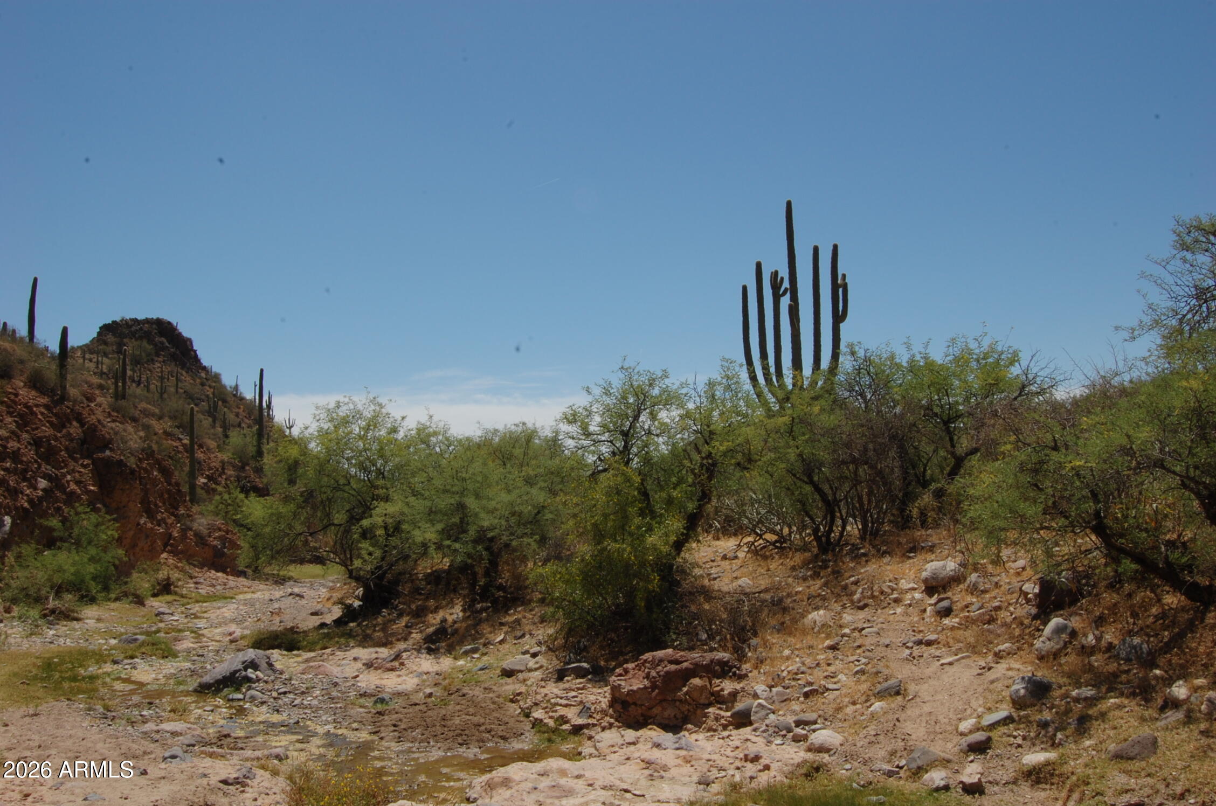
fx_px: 1012
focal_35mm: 30
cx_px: 608
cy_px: 403
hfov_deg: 62.0
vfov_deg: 43.5
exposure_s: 1/100
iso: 200
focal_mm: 20
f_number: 18
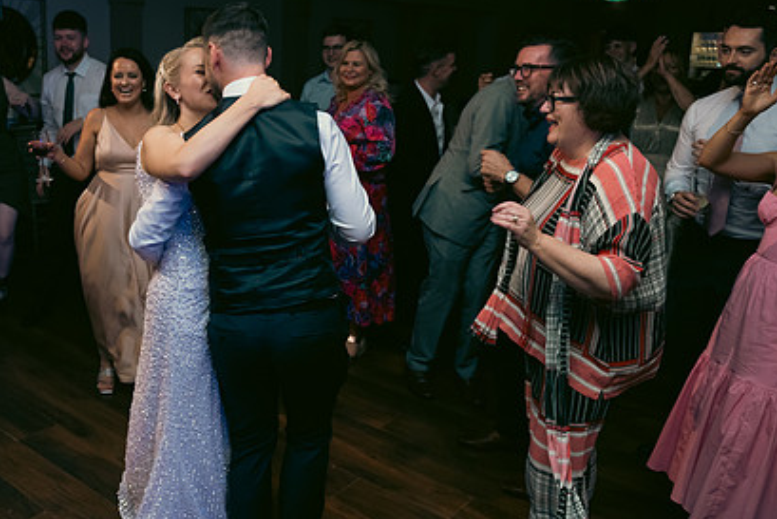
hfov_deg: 54.4
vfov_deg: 38.9
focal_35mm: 34
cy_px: 233
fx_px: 734
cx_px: 245
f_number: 3.5
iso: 800
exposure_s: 1/160
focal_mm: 24
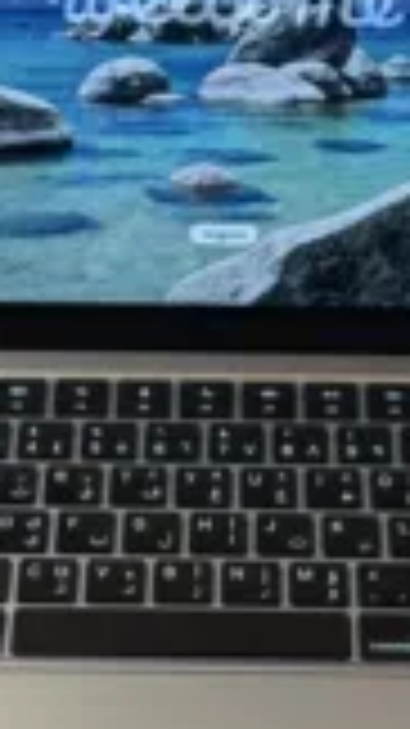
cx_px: 234
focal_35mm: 129
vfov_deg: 16.5
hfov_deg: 9.4
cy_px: 148
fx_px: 2496
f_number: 1.78
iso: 250
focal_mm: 6.76
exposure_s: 1/34
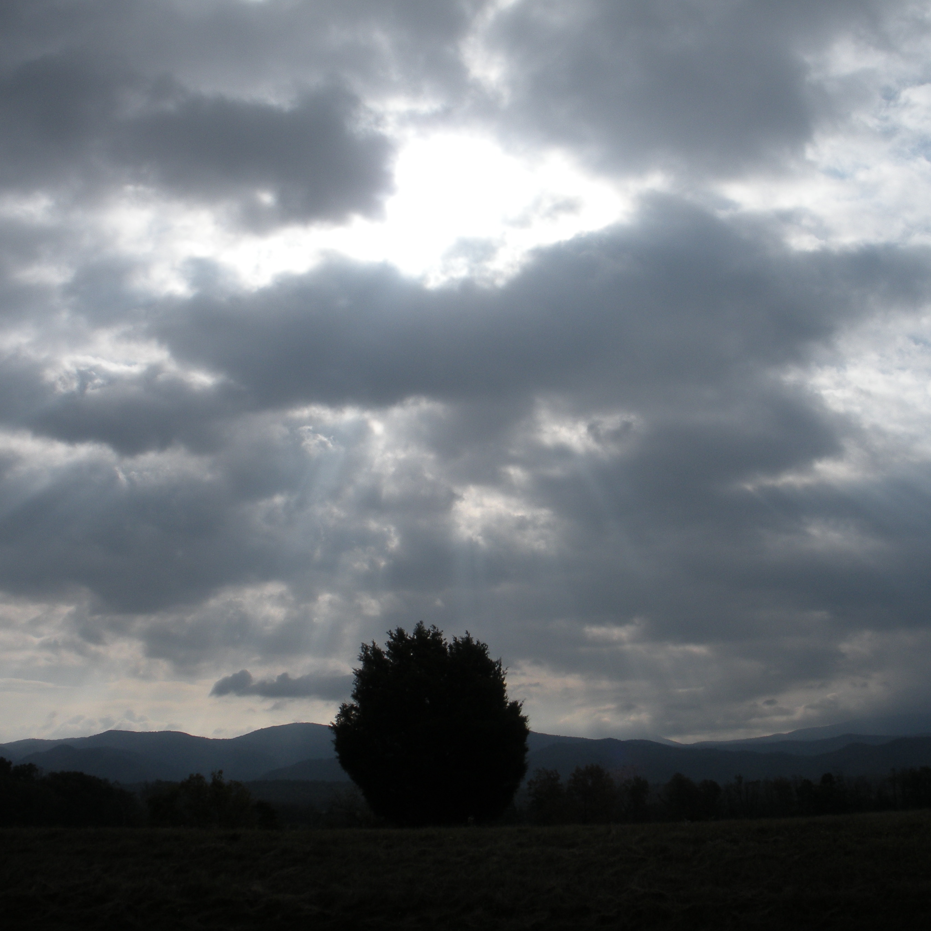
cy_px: 462
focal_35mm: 43
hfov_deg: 39.0
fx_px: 1308
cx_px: 561
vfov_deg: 39.2
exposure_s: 1/1082
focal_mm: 6.3
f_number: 5.6
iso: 64
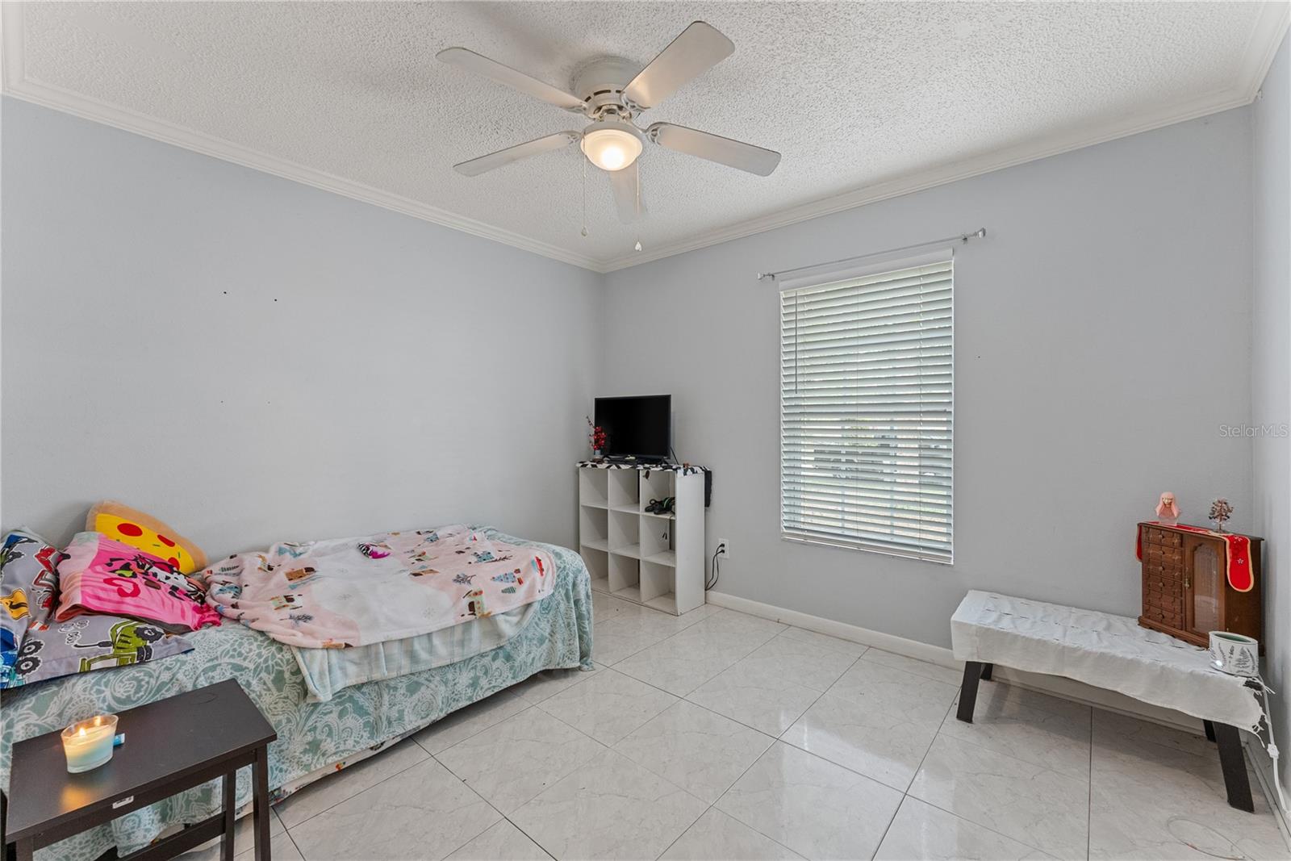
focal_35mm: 14
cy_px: 430
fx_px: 502
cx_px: 646
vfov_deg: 81.2
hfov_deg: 104.2
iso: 640
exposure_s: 1/2.5
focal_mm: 14
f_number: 9
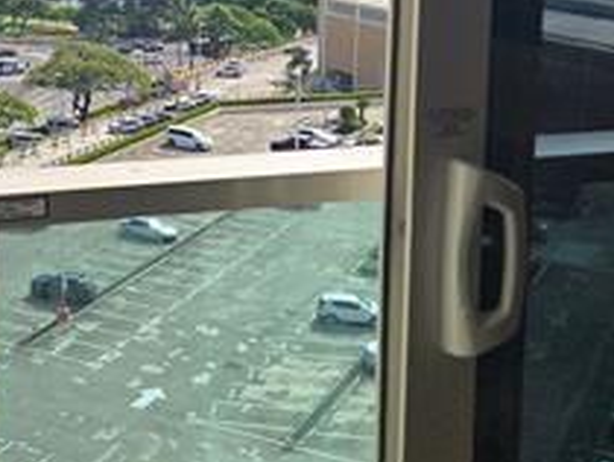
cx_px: 32
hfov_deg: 26.6
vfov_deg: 20.7
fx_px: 1243
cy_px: 61
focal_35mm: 70
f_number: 1.8
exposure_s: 1/2921
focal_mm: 5.4
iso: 32
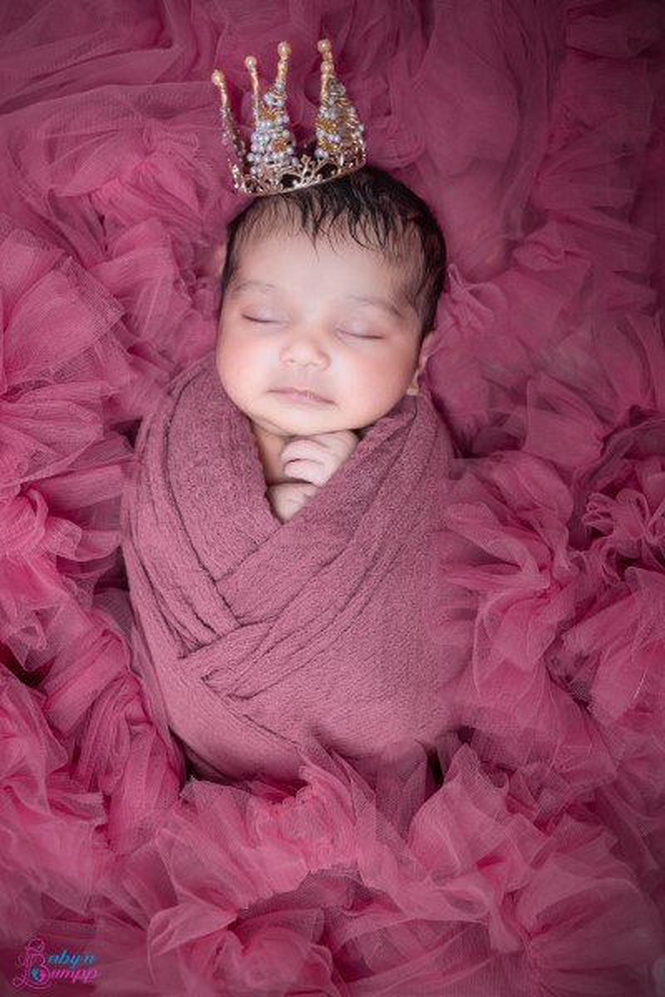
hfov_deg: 42.3
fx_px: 859
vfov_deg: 60.3
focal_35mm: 31
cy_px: 498
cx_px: 332
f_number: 4.5
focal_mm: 31
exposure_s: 1/125
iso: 1600
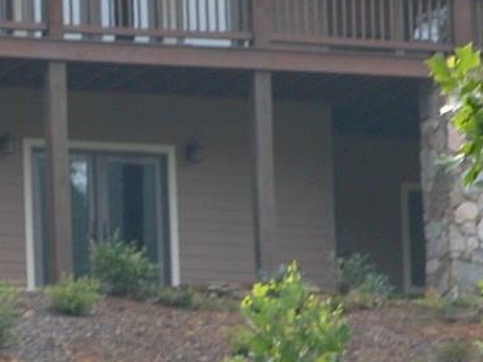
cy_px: 72
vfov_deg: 1.9
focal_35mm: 776
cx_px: 30
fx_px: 10831
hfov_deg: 2.6
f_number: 4.2
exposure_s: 1/94.9
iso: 100
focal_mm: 71.2
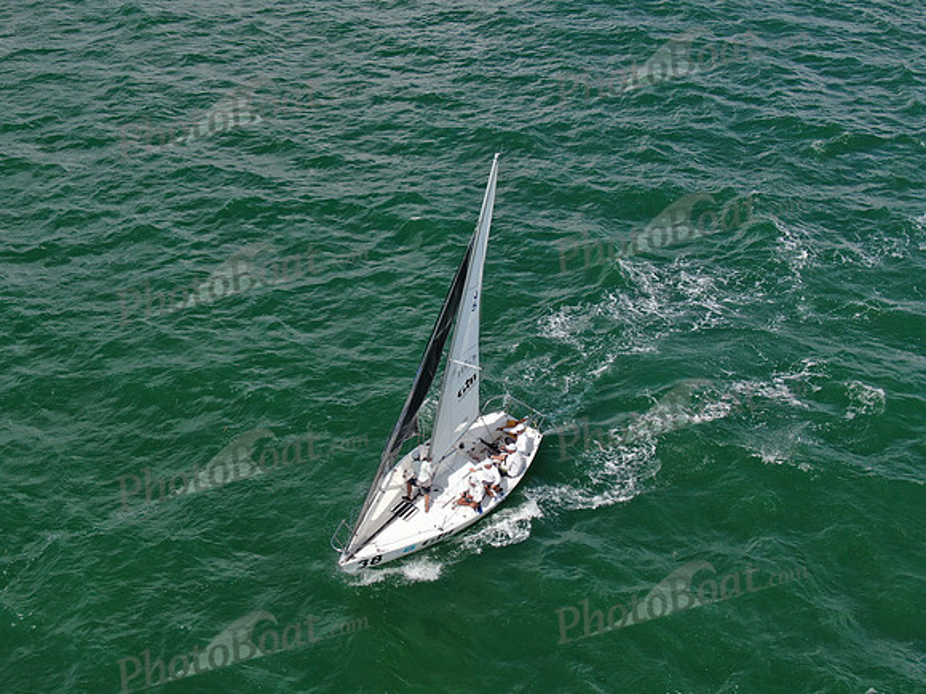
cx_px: 463
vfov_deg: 30.3
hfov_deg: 39.7
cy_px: 347
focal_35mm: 48
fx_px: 1284
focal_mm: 8.6
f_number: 3.8
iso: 100
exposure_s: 1/800
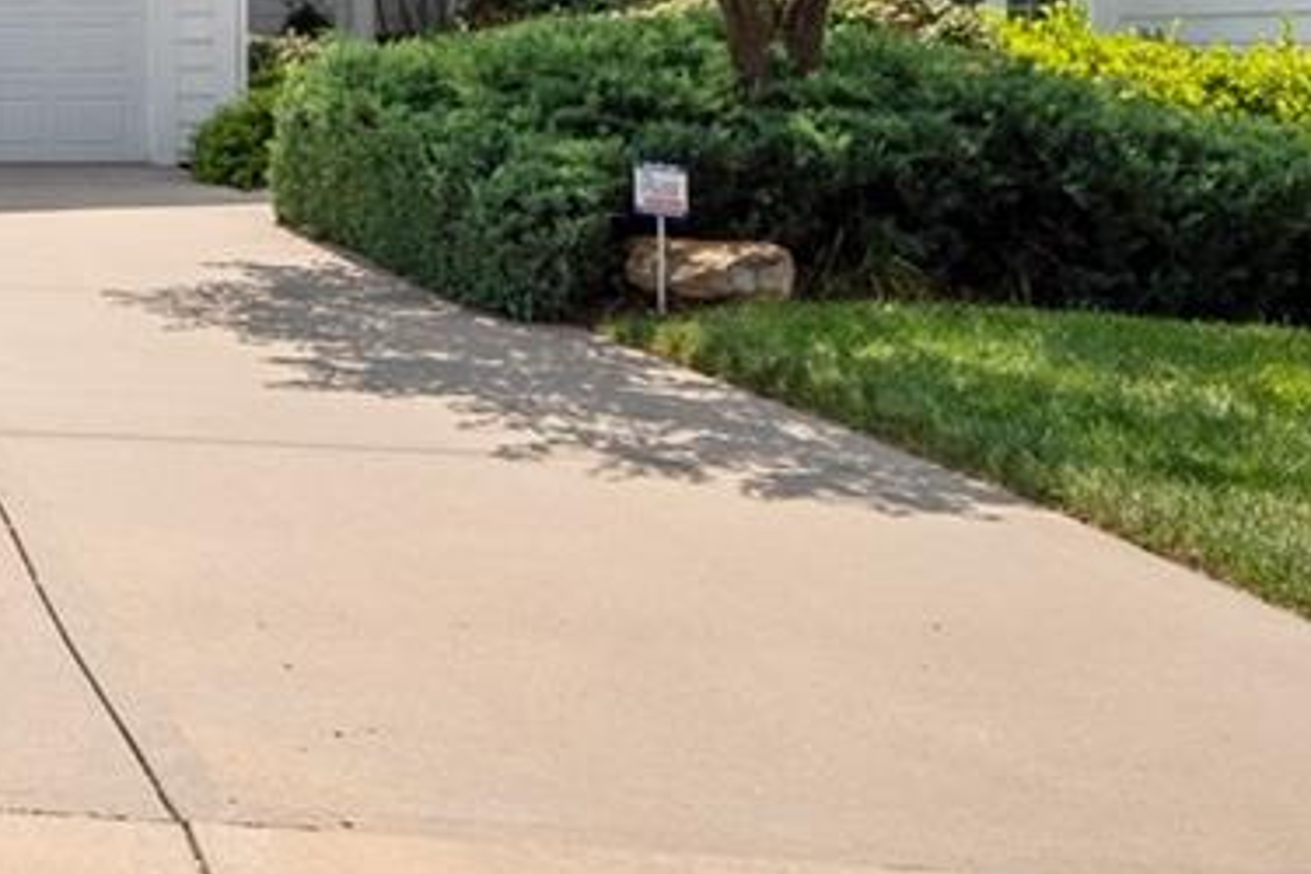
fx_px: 2185
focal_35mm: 60
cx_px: -252
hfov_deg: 29.0
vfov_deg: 21.7
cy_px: -17
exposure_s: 1/1250
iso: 400
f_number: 8
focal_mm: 11
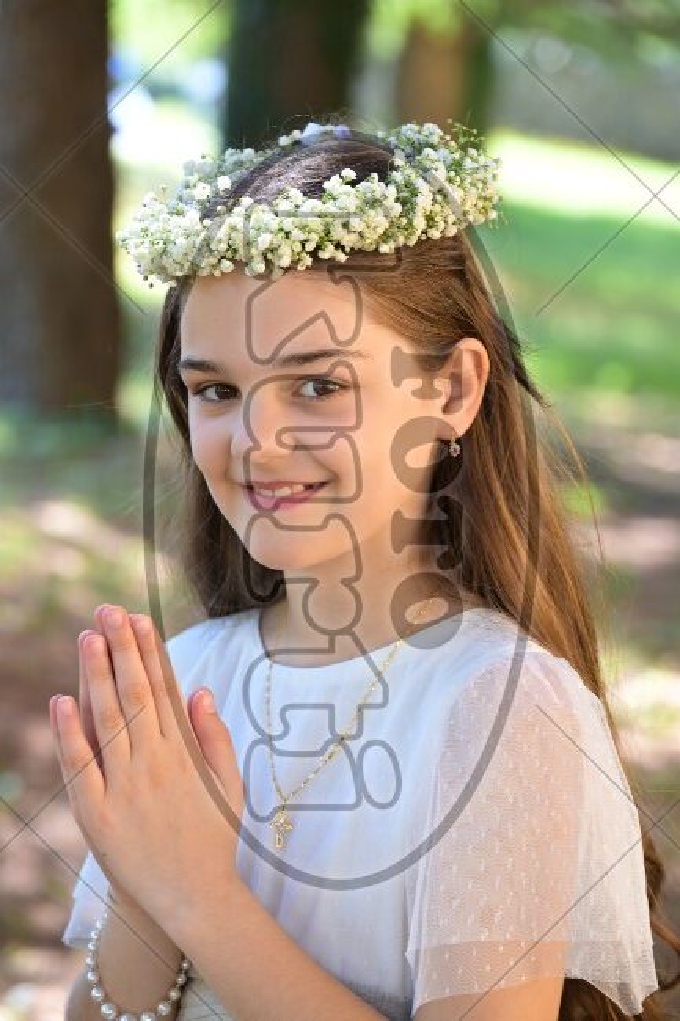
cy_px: 510
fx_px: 3402
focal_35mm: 120
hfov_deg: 11.4
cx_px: 340
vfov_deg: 17.1
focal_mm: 120
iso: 640
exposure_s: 1/160
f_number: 5.6
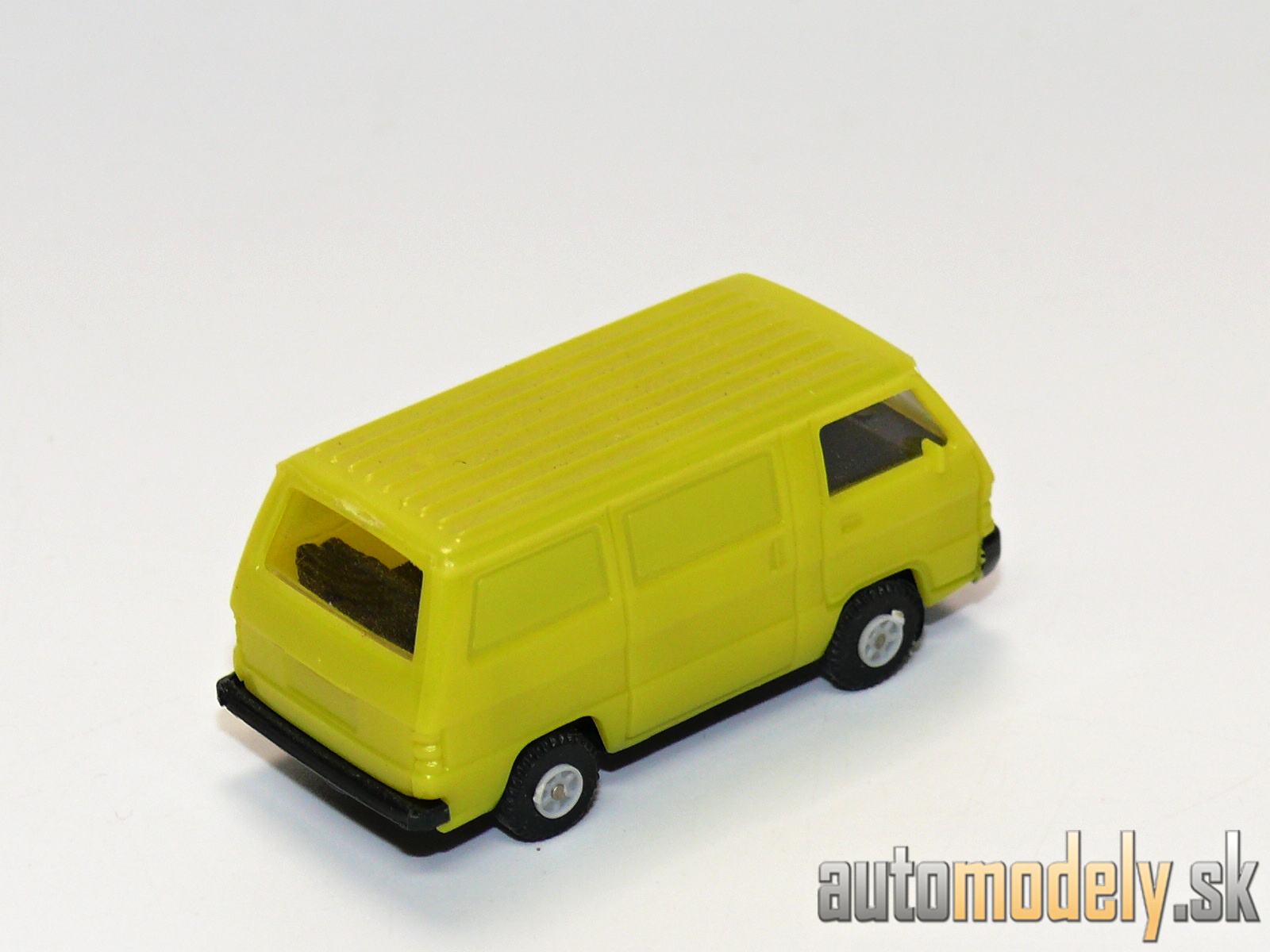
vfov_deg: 10.4
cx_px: 635
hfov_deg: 13.8
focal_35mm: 143
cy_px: 476
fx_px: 5246
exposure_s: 1/30
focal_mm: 17
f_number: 4
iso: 100
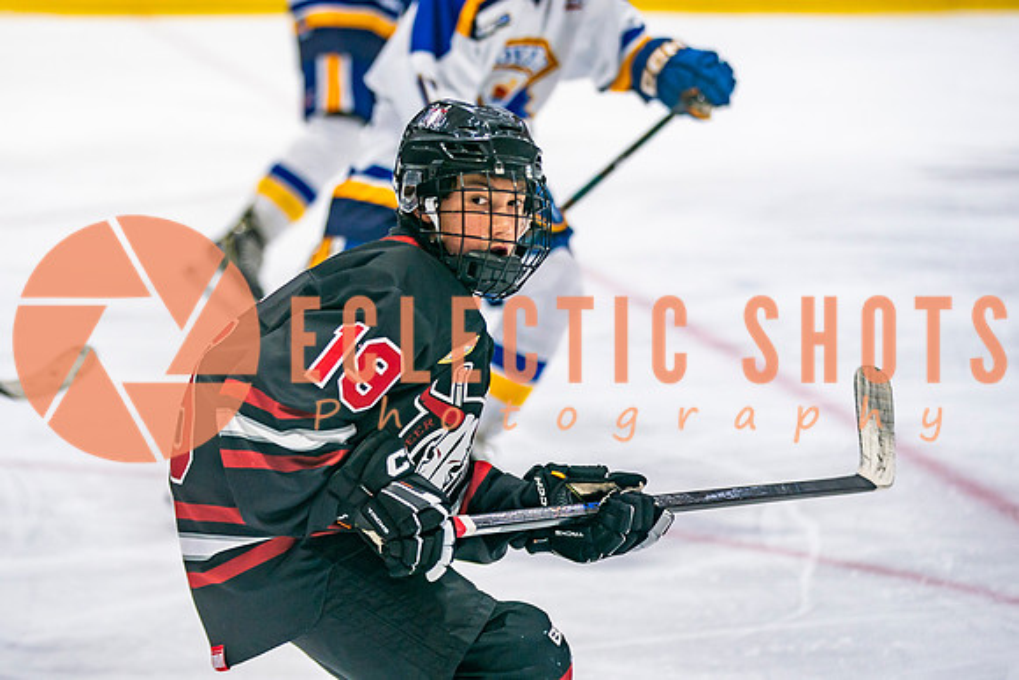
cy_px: 197
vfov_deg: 7.4
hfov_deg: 11.1
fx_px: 5227
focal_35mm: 185
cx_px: 407
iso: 500
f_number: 2.8
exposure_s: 1/640
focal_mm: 130
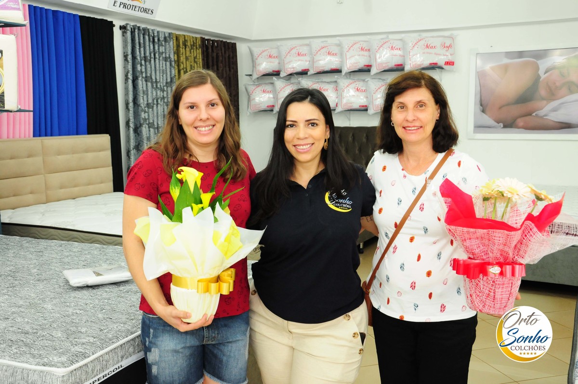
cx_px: 289
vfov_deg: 34.1
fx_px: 625
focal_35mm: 39
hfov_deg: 49.6
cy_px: 192
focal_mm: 26
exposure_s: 1/60
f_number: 5.6
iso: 1250
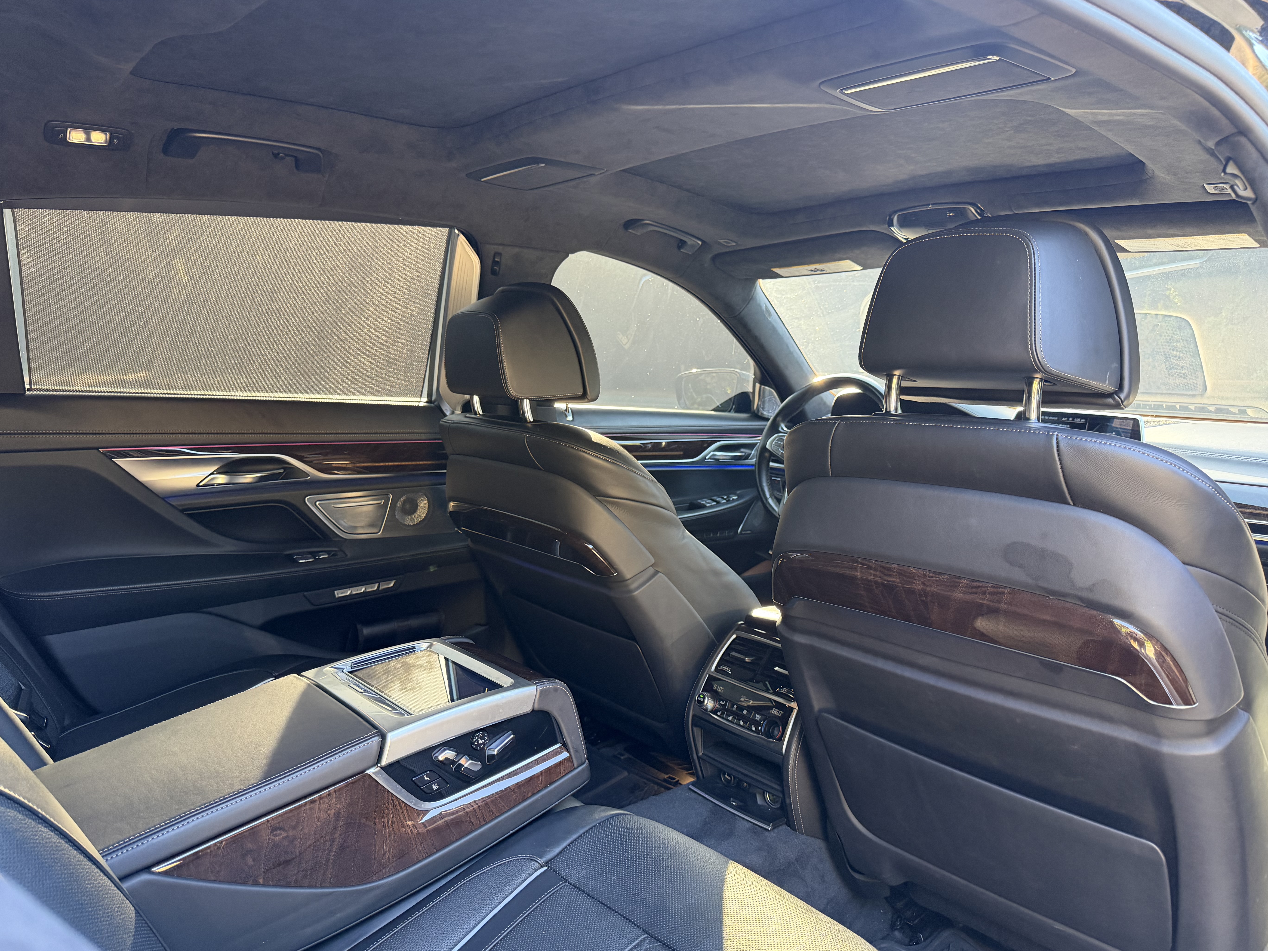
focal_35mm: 25
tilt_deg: -8.2
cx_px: 616
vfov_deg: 54.9
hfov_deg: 69.4
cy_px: 469
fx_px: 916
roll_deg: -0.5
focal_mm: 6.76
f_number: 1.78
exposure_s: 1/60
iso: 320
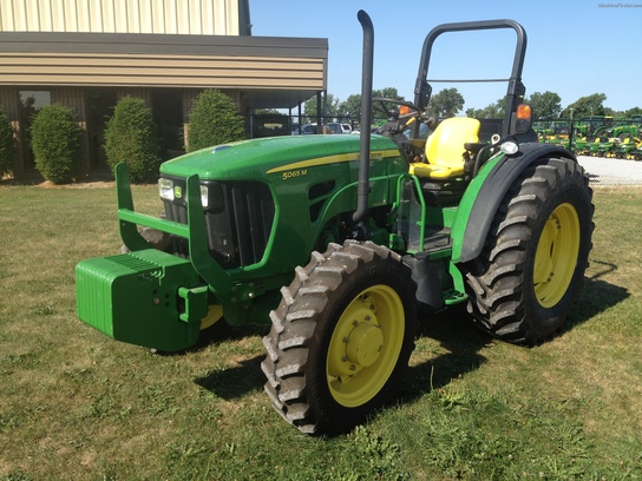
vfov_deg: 40.7
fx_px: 649
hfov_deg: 52.6
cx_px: 321
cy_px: 240
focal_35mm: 35
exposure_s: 1/1022
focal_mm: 4.28
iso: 64
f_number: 2.4
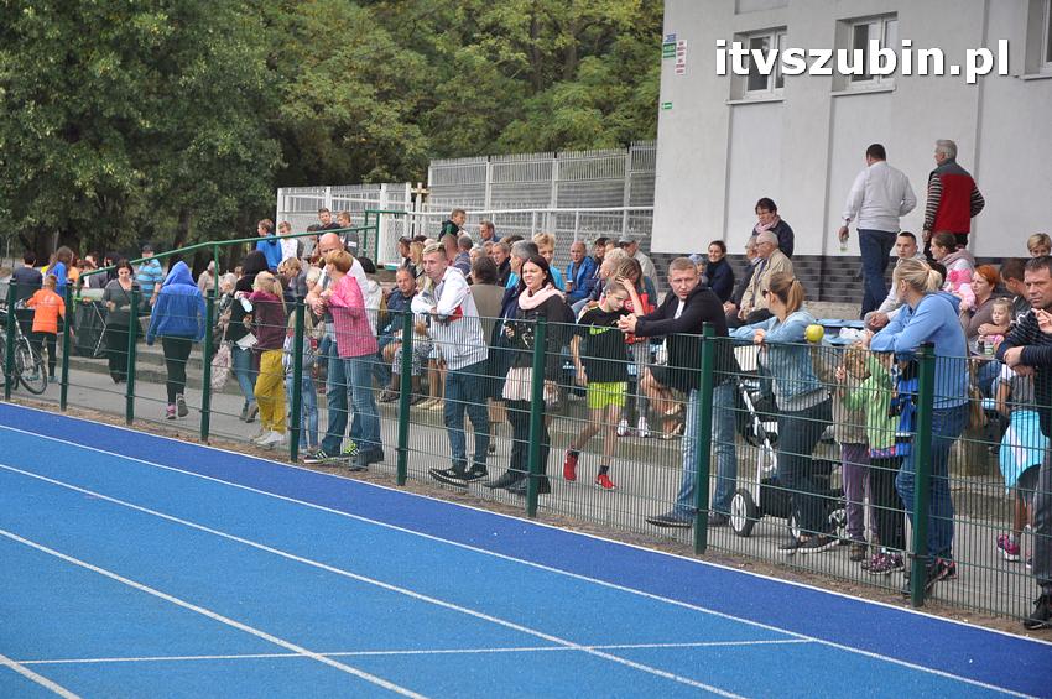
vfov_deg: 13.0
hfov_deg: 19.5
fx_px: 3065
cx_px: 526
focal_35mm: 105
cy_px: 350
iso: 640
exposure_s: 1/500
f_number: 5.6
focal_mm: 70
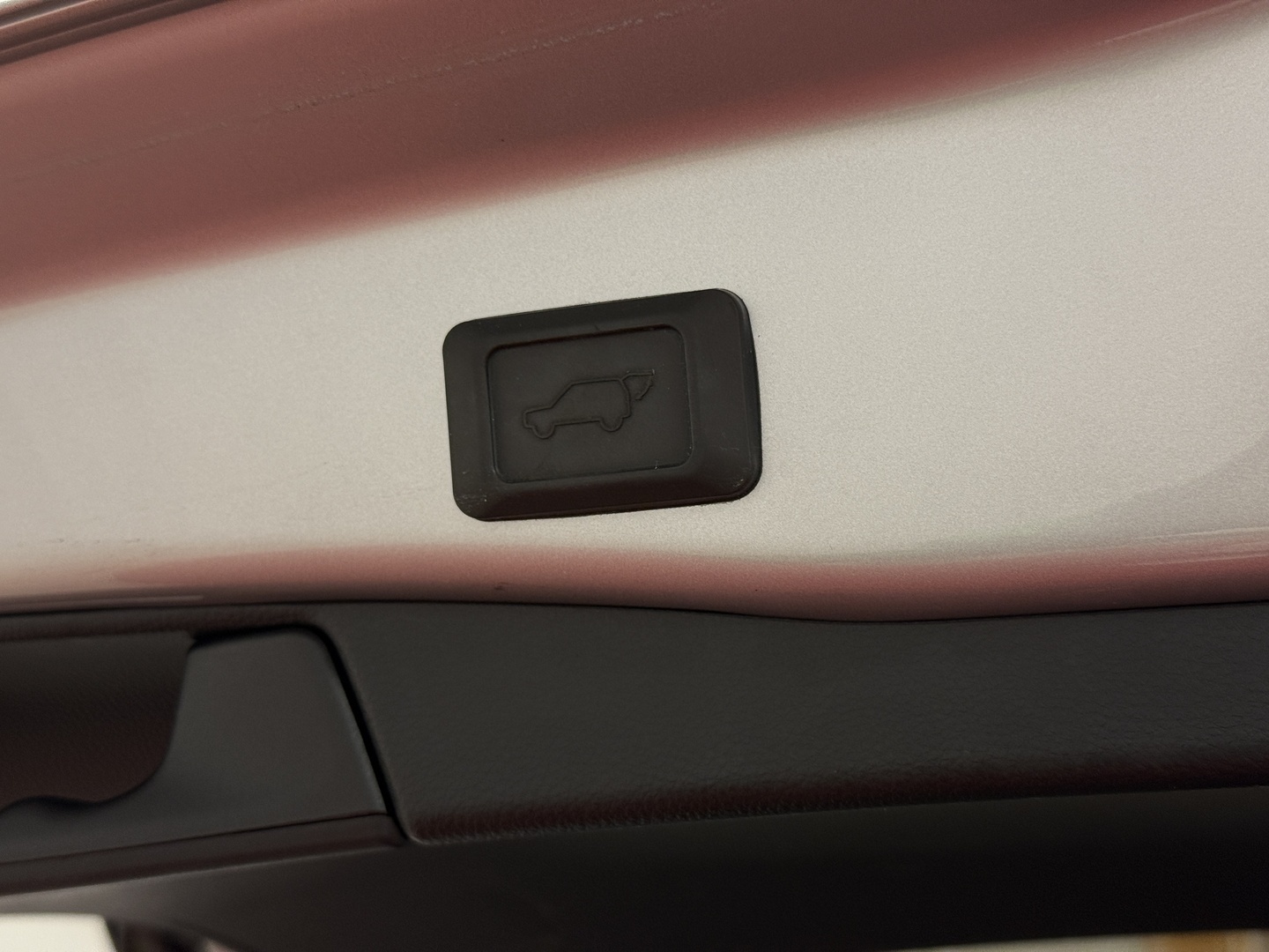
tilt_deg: +24.1
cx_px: 634
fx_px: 1760
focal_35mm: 48
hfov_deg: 39.7
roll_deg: -3.1
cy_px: 476
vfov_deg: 30.3
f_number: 1.78
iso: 100
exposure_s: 1/117
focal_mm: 6.76
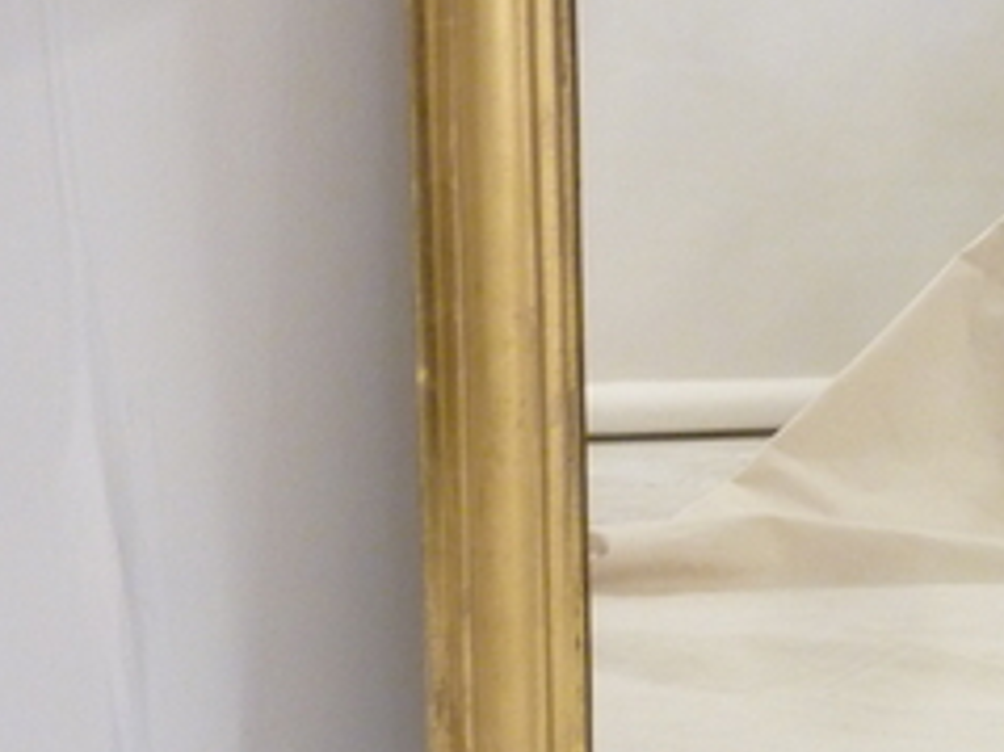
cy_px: 311
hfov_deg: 17.1
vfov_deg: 13.1
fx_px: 3276
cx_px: 962
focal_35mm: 113
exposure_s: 1/8
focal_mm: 7.3
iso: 400
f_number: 3.7
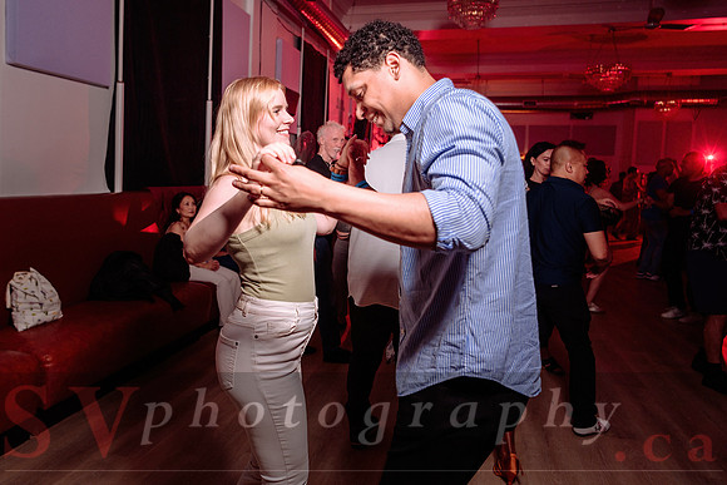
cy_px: 215
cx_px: 313
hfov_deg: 64.9
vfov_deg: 46.1
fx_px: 569
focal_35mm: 28
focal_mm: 24
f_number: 2.8
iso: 800
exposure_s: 1/80
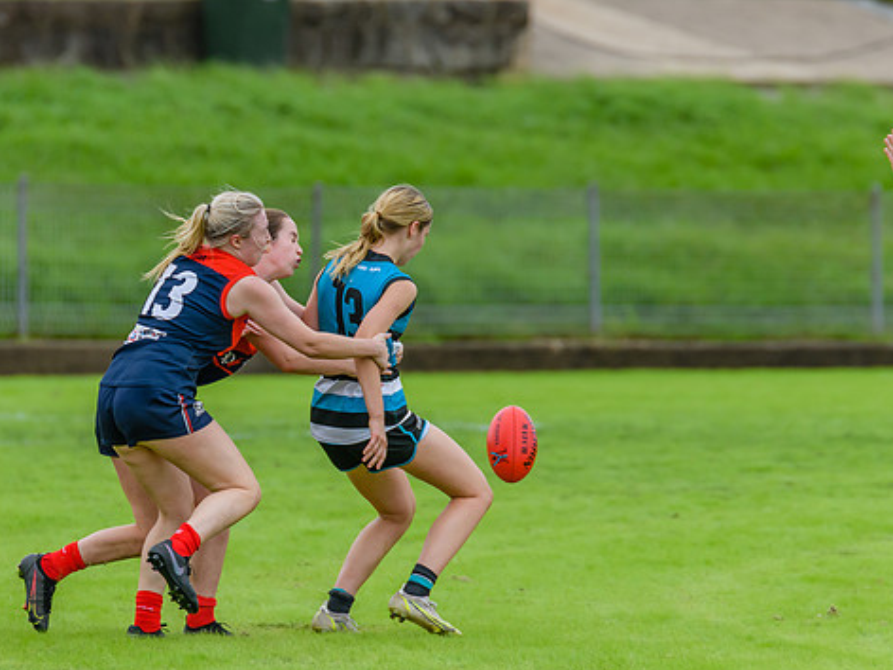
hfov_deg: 3.0
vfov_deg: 2.2
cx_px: 308
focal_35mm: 663
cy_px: 368
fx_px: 17104
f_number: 5
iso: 800
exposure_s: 1/2000
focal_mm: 420
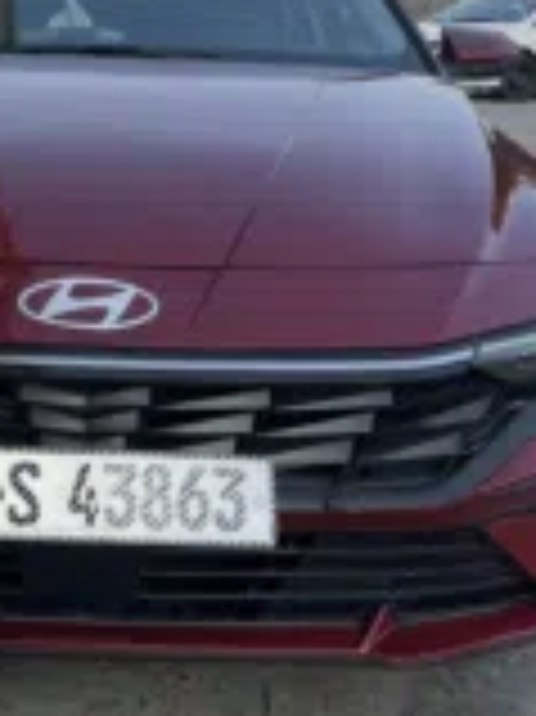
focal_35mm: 63
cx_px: 50
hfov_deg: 22.7
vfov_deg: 29.1
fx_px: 1302
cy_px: 27
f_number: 1.6
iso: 50
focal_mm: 5.1
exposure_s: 1/1225
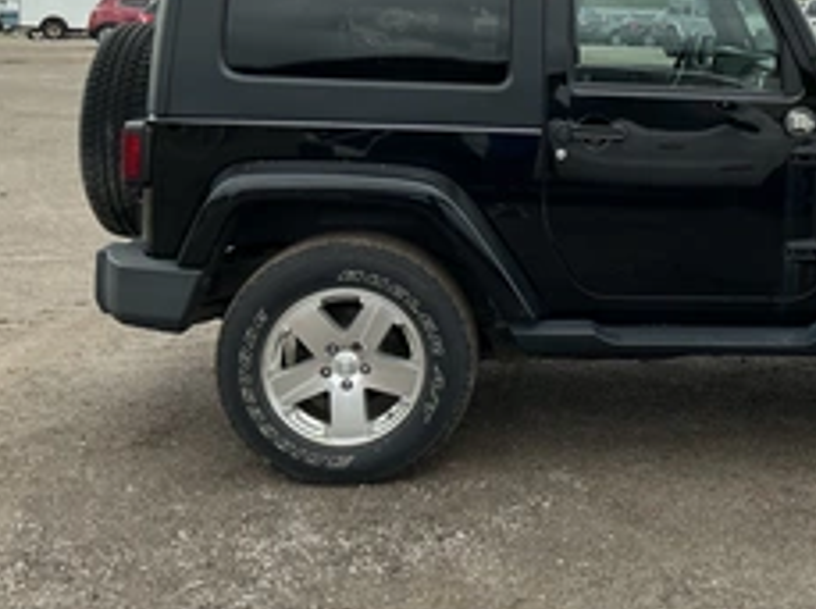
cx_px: 638
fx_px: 1153
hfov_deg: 37.7
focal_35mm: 49
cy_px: 114
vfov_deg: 28.9
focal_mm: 3
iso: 25
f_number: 1.8
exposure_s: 1/1451
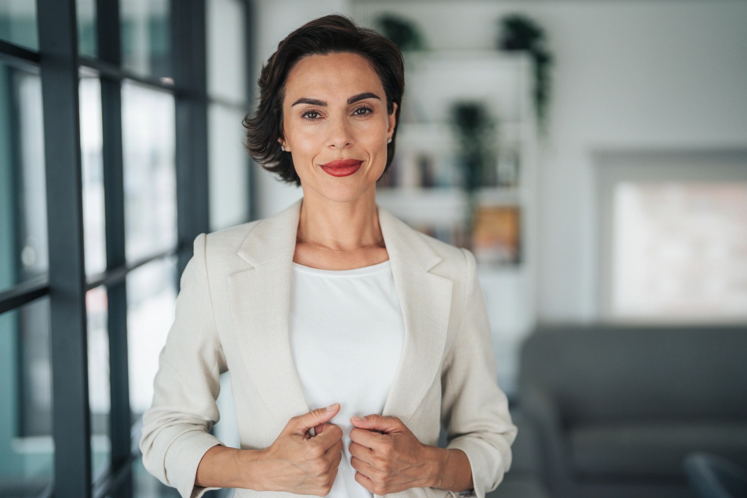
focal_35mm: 50
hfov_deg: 39.6
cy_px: 249
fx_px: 1037
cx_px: 374
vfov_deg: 27.0
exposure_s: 1/400
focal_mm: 50
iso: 125
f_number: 1.2
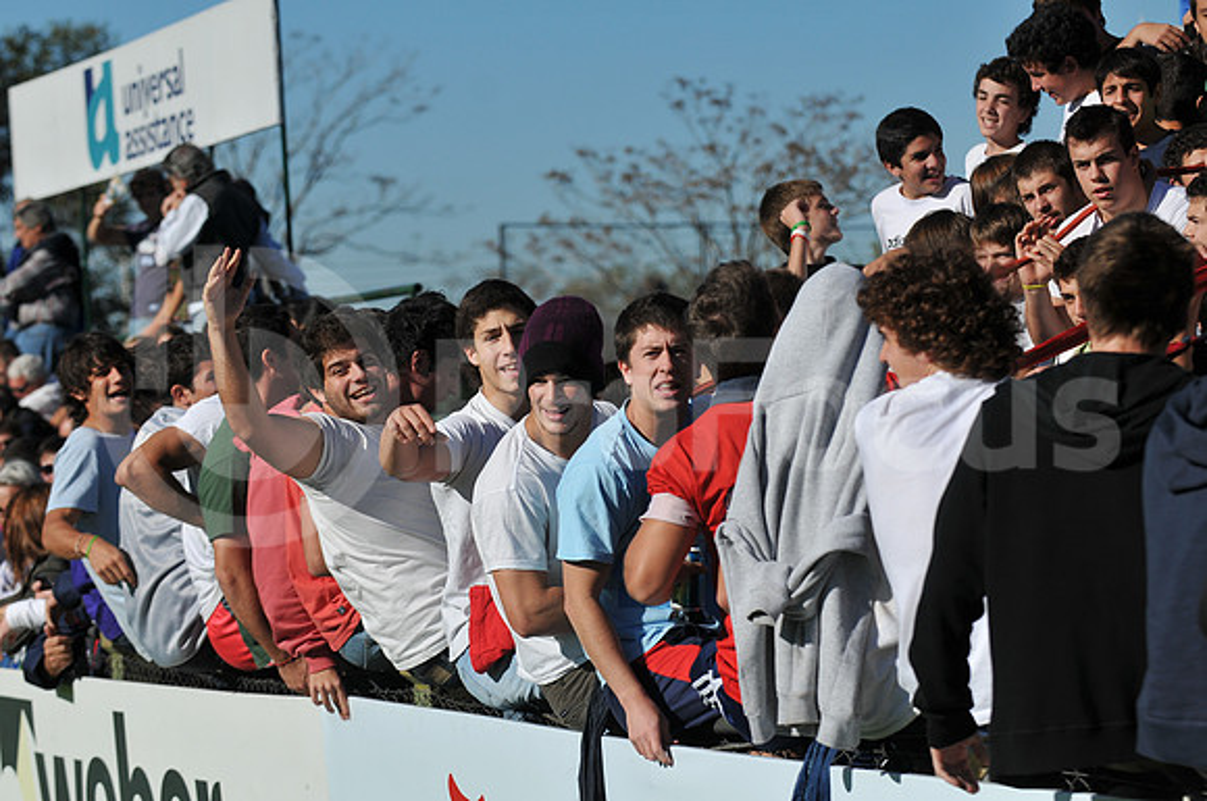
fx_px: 4922
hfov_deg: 14.0
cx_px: 604
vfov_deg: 9.3
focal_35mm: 147
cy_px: 400
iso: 200
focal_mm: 98
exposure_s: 1/4000
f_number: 4
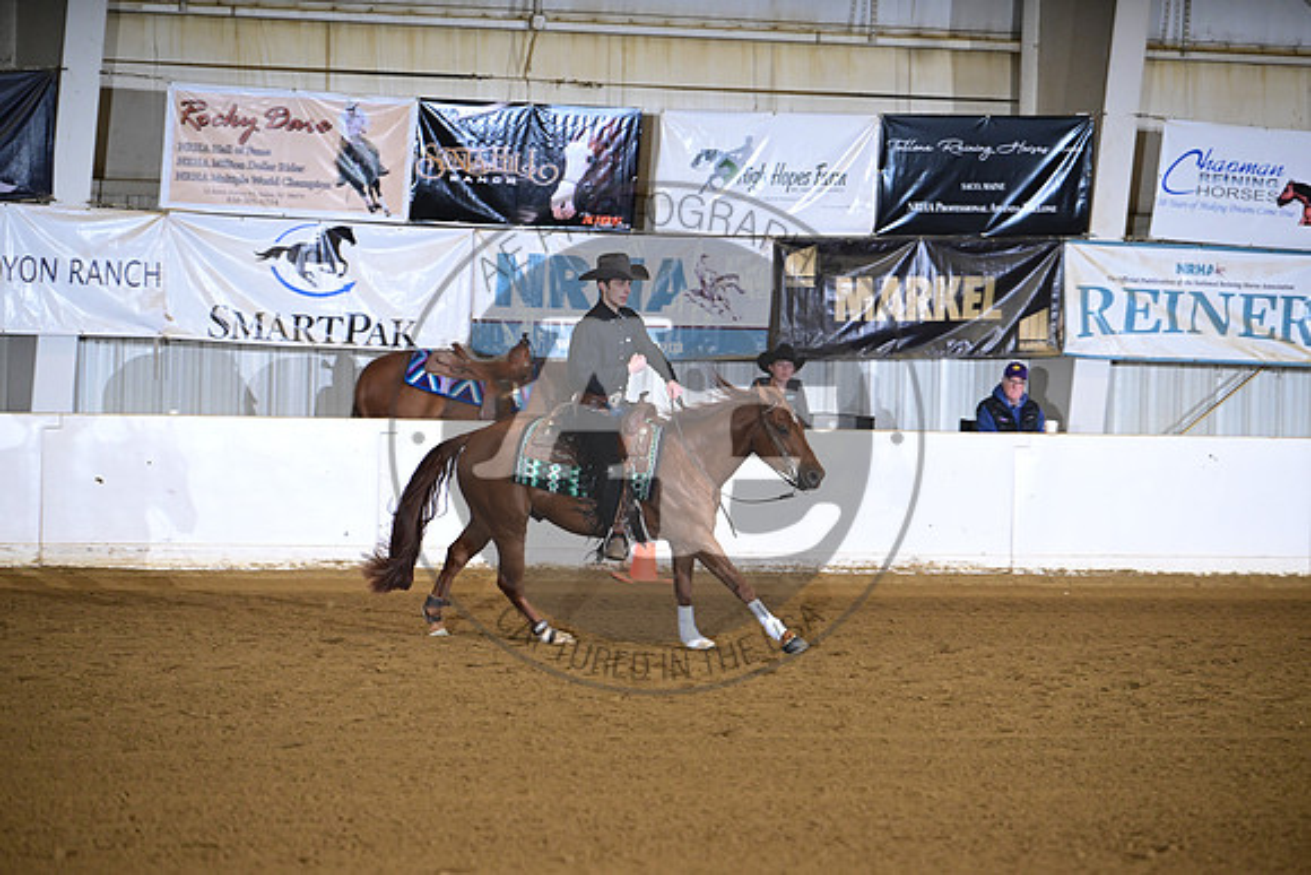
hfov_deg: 10.3
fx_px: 7285
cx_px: 656
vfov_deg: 6.9
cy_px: 438
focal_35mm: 200
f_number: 4
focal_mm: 200
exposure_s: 1/200
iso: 2500
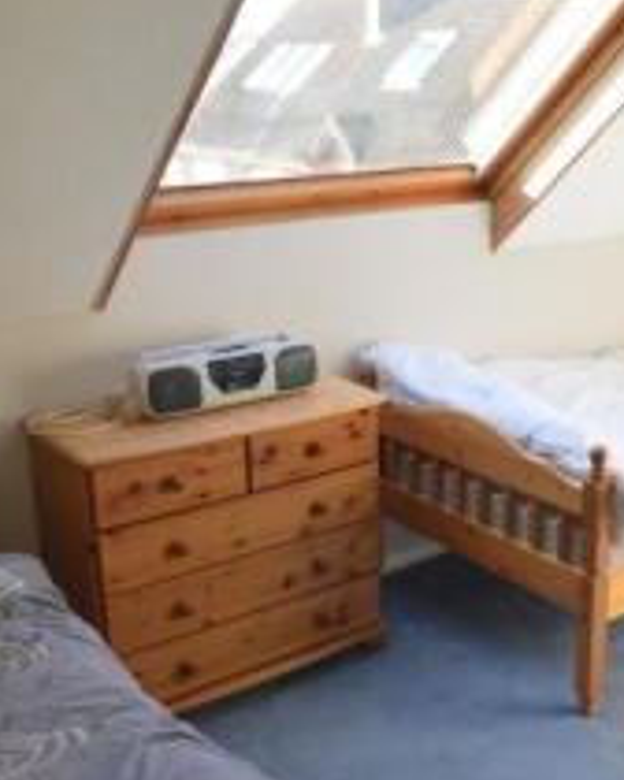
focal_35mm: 44
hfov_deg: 33.2
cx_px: 498
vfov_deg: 42.0
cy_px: 412
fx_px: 1016
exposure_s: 1/160
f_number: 6.3
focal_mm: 10
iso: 400
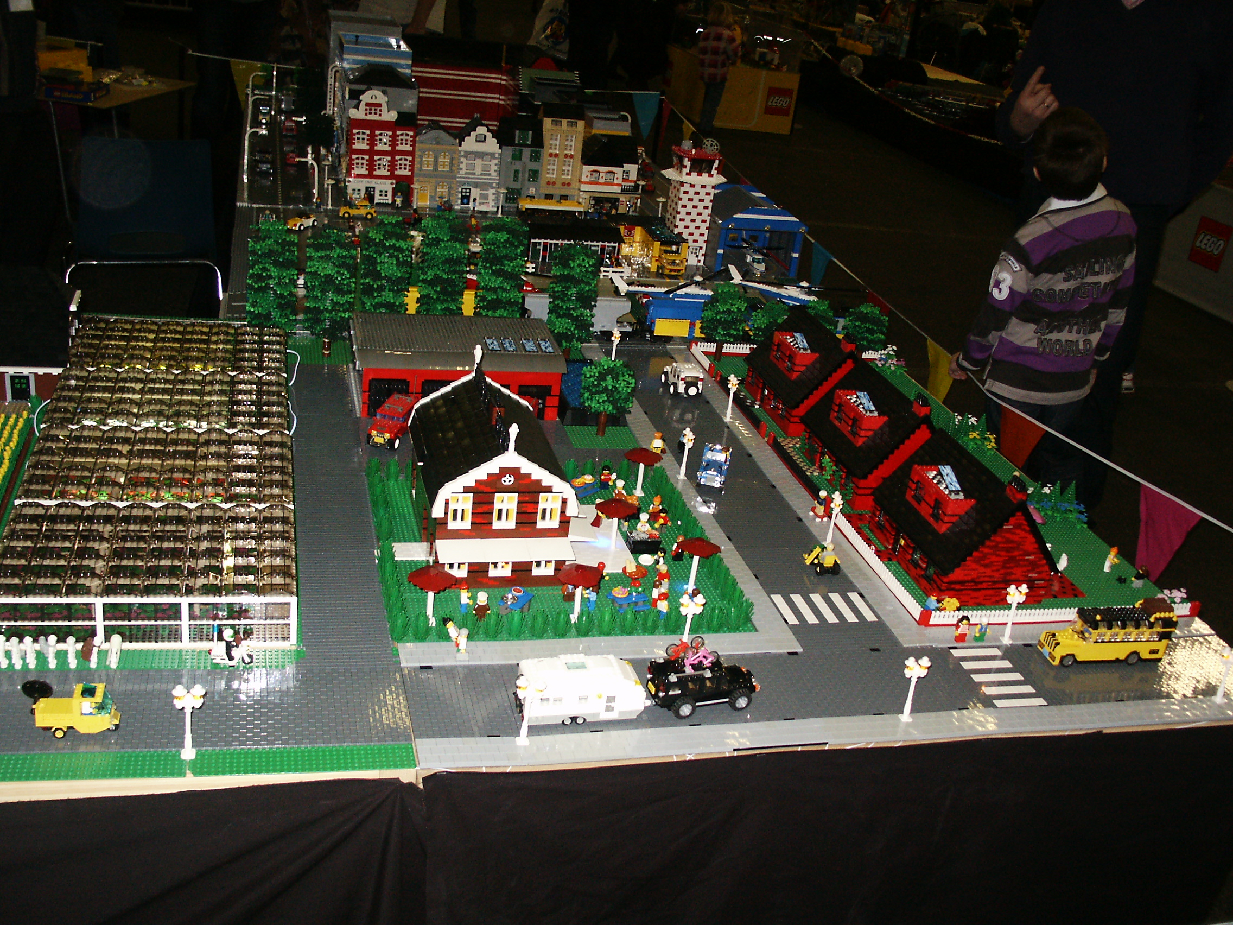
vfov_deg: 40.7
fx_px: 1247
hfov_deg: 52.6
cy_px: 462
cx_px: 616
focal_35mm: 35
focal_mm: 7.2
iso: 200
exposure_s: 1/45
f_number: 3
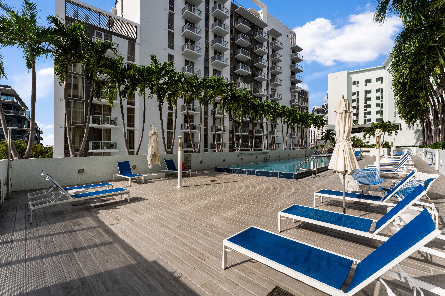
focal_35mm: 14
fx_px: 173
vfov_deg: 81.2
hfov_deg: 104.3
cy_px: 148
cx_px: 222
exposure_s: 1/250
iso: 200
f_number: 11
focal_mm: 14
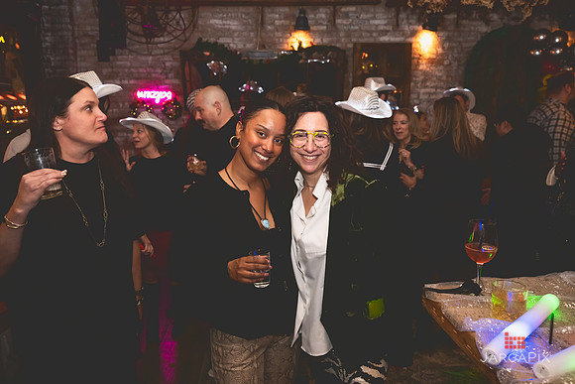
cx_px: 288
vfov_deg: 49.5
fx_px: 416
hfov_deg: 69.3
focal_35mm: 26
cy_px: 192
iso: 3200
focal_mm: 25.5
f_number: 4
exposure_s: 1/125
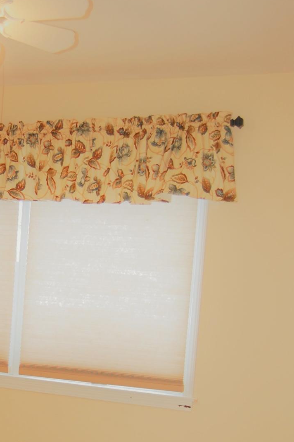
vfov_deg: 34.7
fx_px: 687
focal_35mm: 56
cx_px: 22
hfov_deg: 23.4
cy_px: 348
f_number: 3.8
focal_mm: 20
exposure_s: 1/100
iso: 400
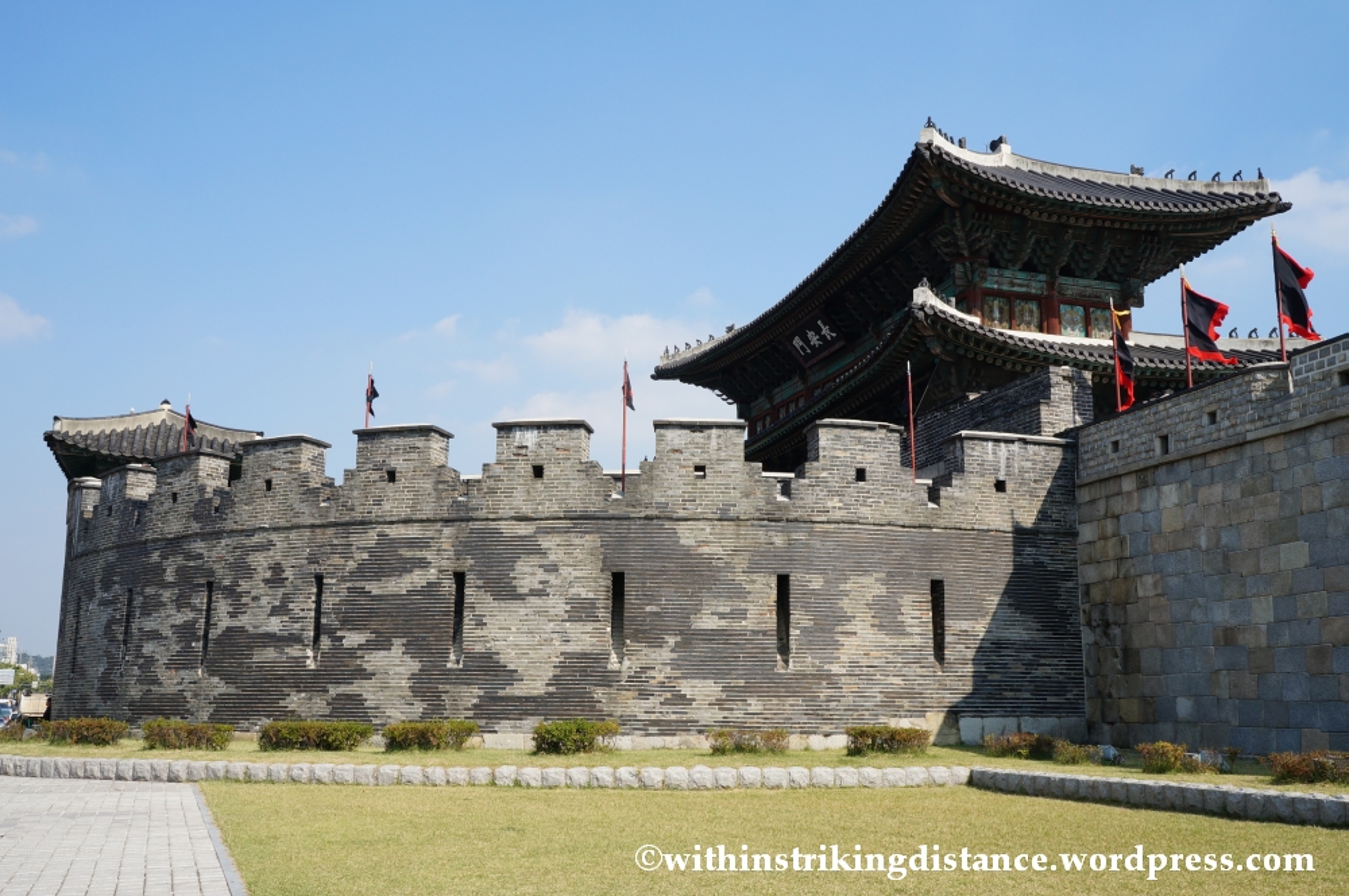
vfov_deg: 38.3
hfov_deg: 55.2
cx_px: 674
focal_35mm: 34
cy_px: 448
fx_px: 1291
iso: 200
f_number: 13
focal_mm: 23
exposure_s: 1/200
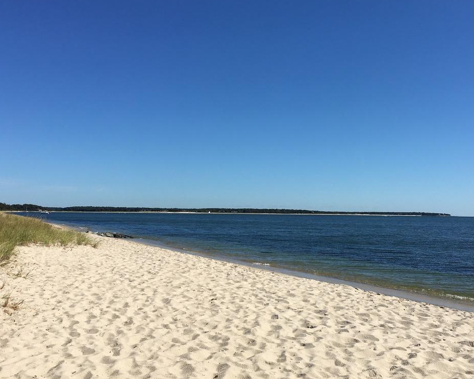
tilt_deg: +4.2
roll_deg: -1.1
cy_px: 198
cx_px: 266
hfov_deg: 46.7
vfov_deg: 38.2
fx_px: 547
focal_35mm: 39
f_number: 2.2
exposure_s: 1/2959
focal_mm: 4.15
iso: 25
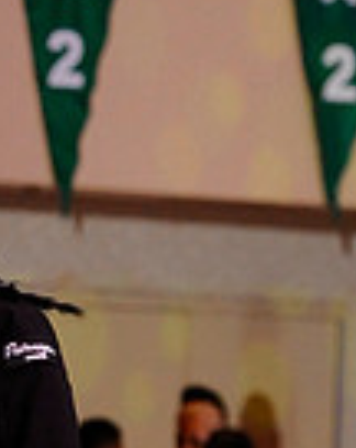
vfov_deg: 3.0
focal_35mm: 642
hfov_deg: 2.4
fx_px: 8494
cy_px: 725
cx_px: -119
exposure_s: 1/250
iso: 3200
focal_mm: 160
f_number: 5.6
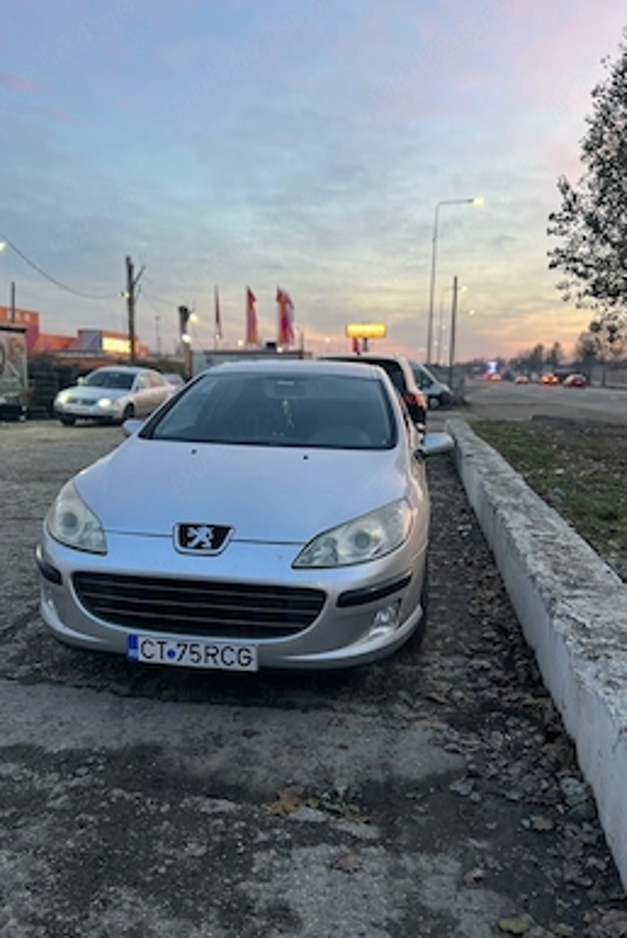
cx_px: 294
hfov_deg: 46.4
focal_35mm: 28
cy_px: 464
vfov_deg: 65.4
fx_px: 730
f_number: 1.5
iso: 64
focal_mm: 5.7
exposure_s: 1/50
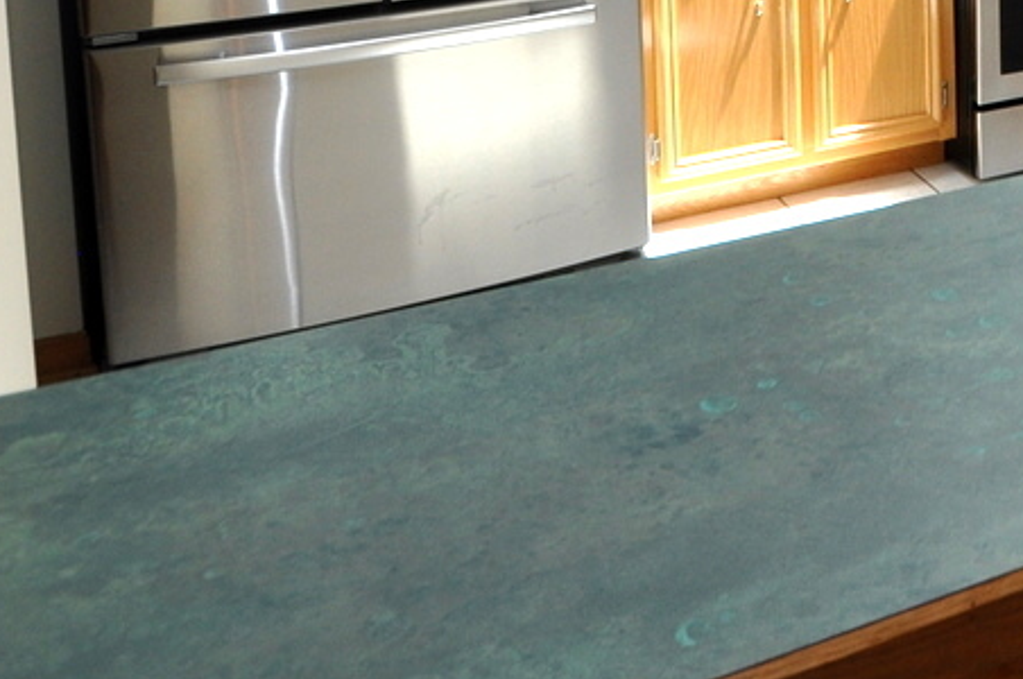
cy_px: -251
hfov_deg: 31.1
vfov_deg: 21.9
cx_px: 1229
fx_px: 1532
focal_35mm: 54
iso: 360
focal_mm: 10
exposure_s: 1/125
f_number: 5.6
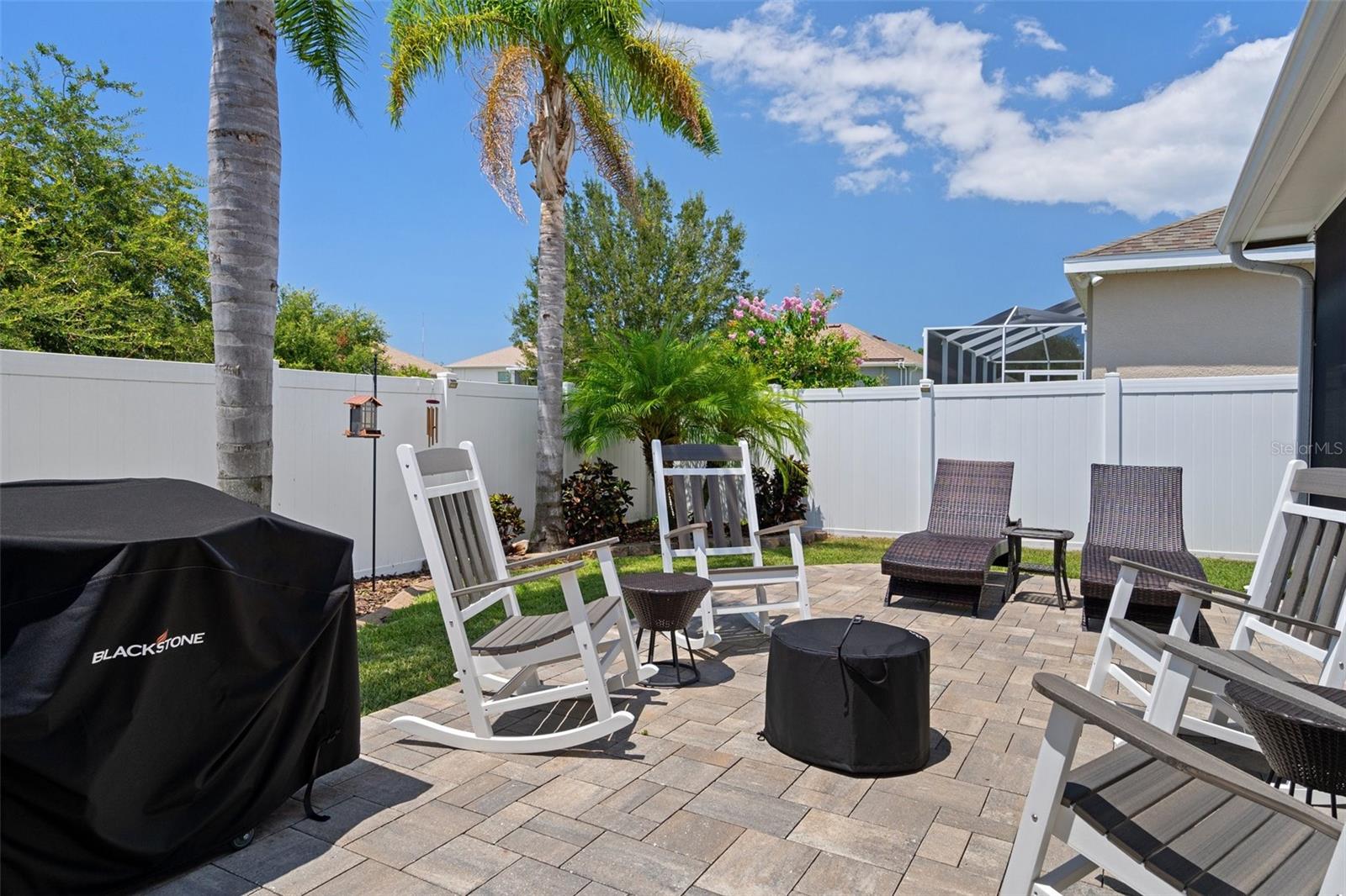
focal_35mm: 18
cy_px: 448
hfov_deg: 90.0
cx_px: 673
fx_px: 673
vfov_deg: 67.4
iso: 320
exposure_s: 1/200
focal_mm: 18
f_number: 8
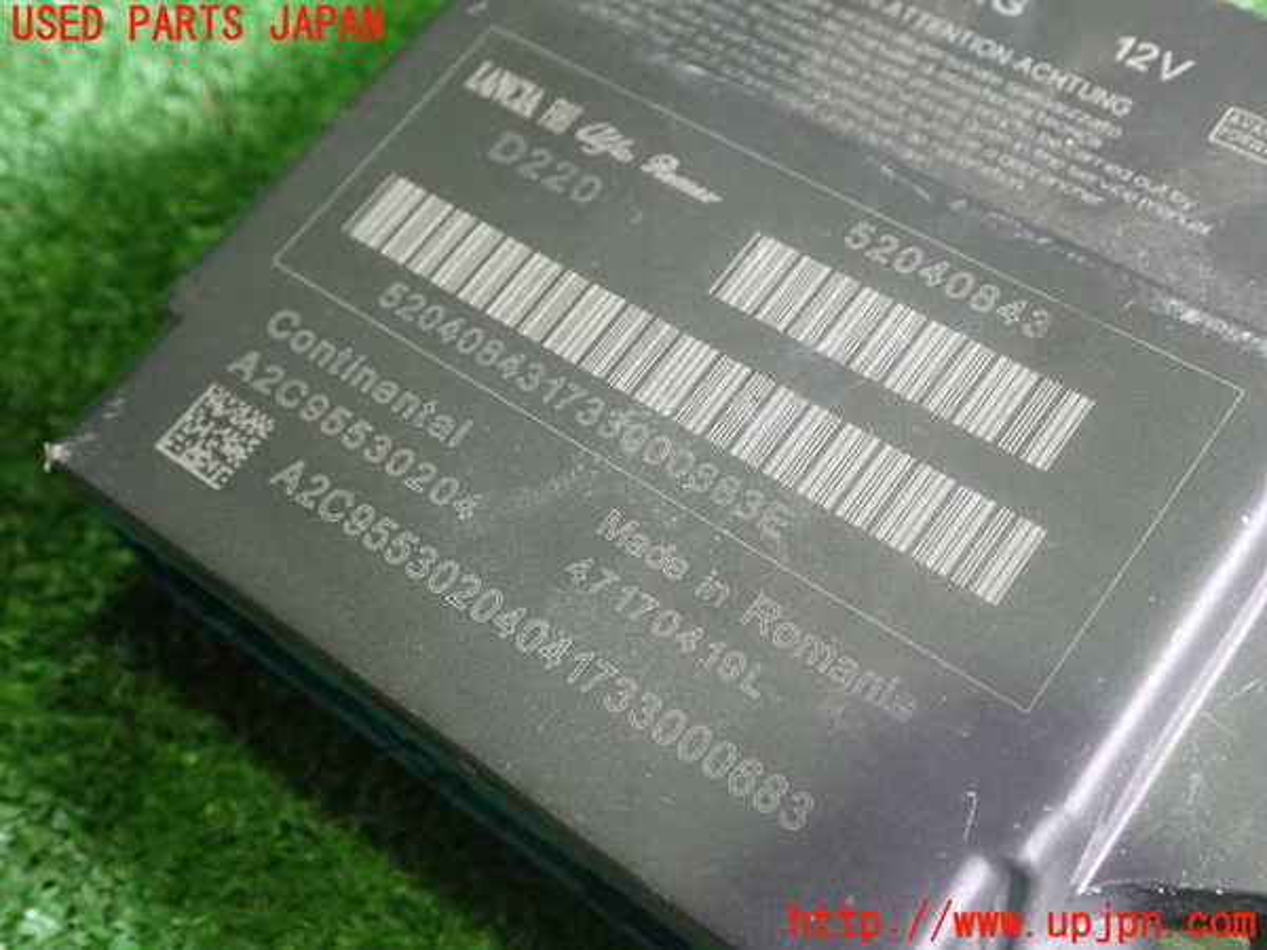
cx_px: 634
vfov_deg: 32.9
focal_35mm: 44
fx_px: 1610
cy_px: 475
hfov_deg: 42.9
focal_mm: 7.84
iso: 800
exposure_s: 1/40
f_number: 2.9
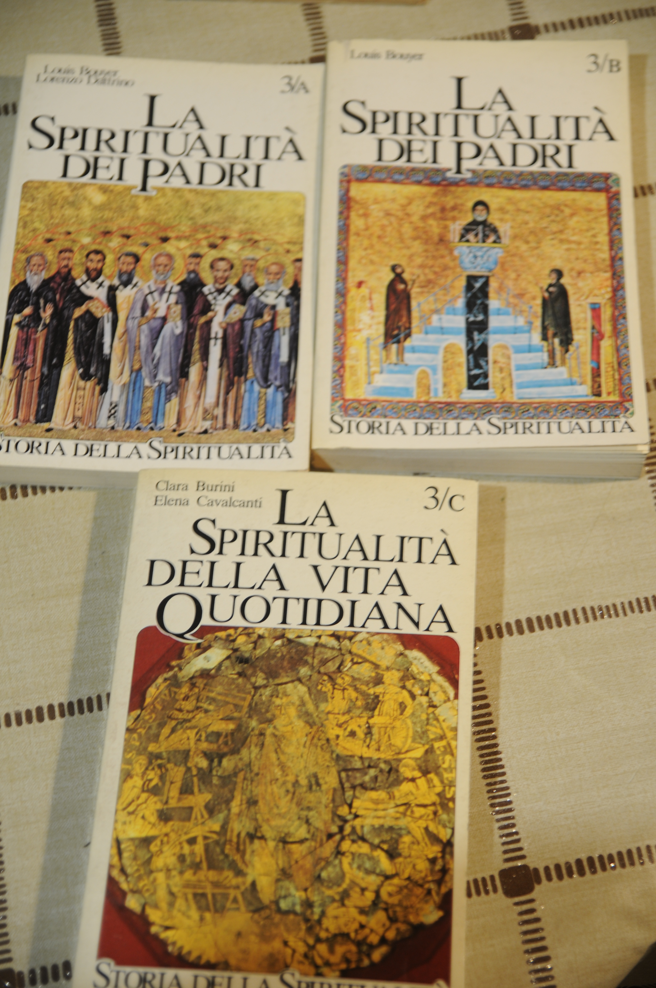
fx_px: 1850
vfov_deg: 29.9
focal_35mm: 68
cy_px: 494
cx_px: 328
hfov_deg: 20.1
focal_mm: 45
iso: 200
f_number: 2.8
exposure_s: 1/13
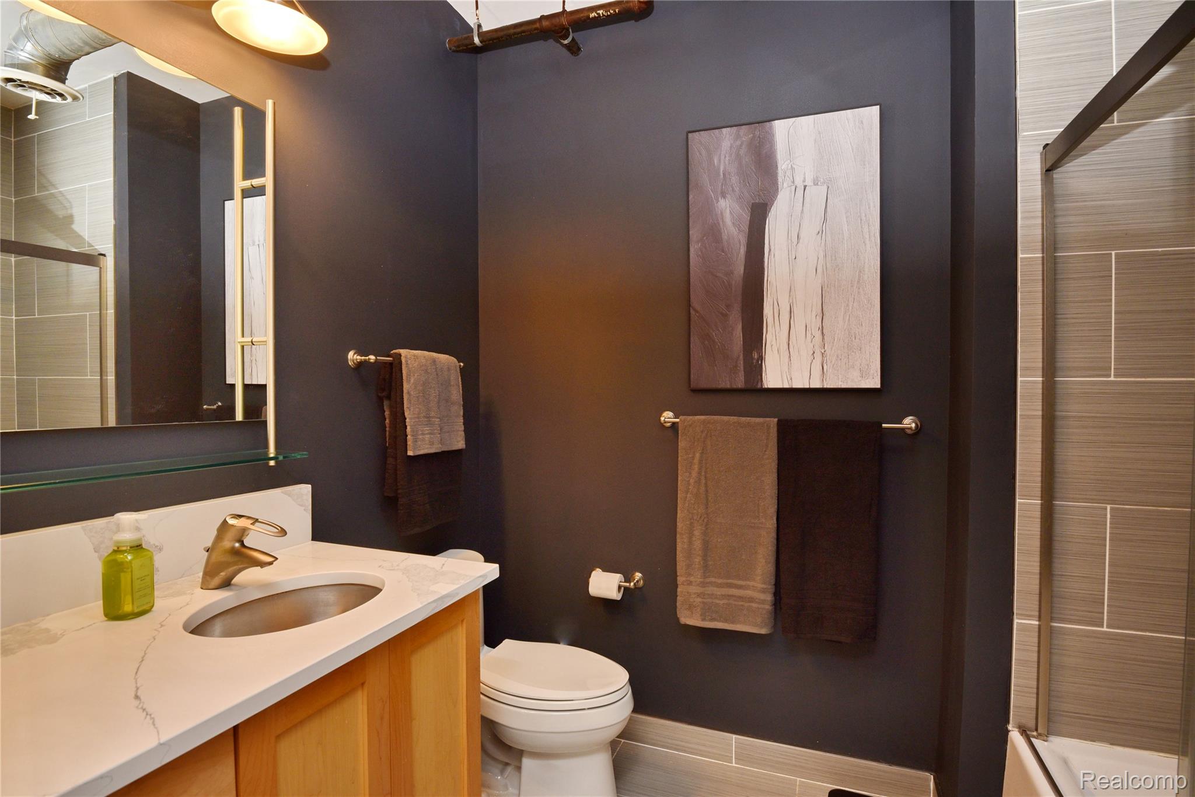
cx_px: 598
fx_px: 564
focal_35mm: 17
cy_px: 398
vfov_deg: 70.5
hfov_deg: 93.3
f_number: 8
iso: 320
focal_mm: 17
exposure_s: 1/60
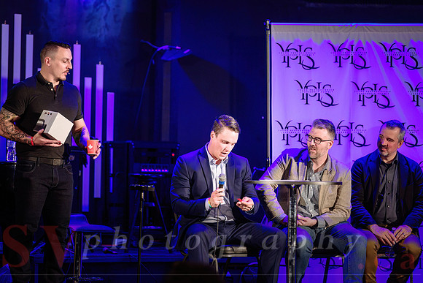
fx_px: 1887
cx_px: 215
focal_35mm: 161
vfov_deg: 8.6
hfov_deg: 12.8
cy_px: 132
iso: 1600
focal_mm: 150
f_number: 2.8
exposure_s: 1/160
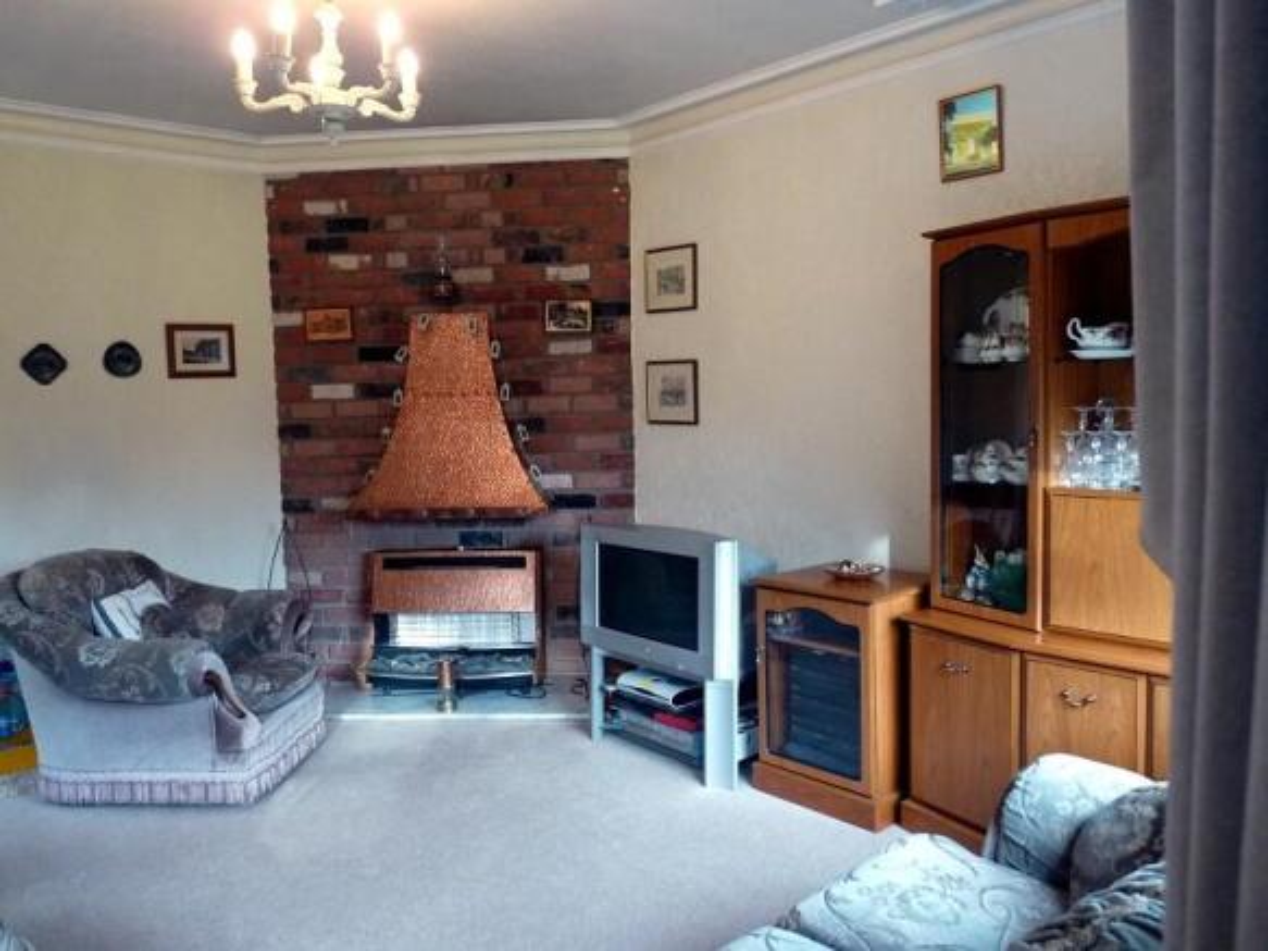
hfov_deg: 65.3
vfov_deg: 51.3
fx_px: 989
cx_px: 634
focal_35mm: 27
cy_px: 476
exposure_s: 1/40
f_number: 2.8
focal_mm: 4.8
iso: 400
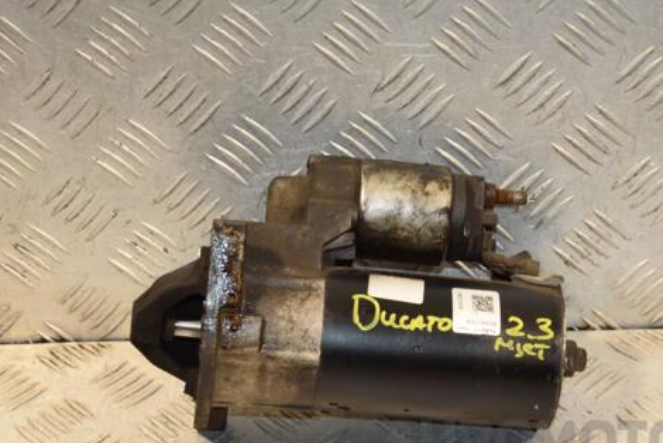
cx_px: 363
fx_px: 2045
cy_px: 254
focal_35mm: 111
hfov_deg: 18.4
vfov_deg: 12.4
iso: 800
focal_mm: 58
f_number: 5.6
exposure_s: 1/200
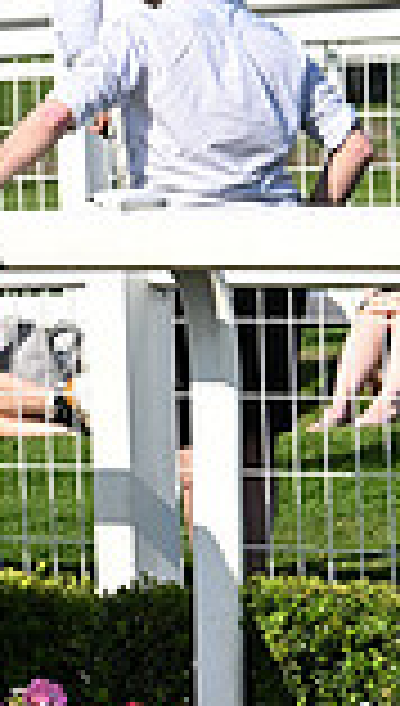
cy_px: 164
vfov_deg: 6.5
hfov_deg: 3.6
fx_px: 6223
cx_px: -809
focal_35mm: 332
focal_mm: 86
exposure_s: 1/2000
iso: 400
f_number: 5.6
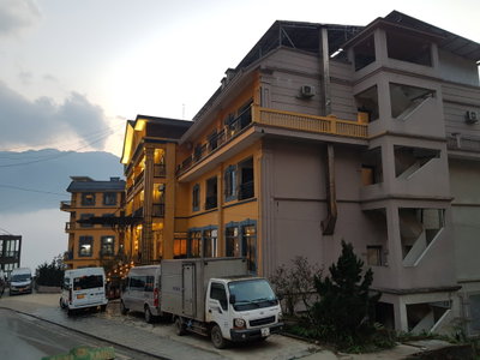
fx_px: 361
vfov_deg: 53.1
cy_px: 180
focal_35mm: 26
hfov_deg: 67.3
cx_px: 240
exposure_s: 1/50
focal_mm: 4.2
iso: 100
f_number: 1.7
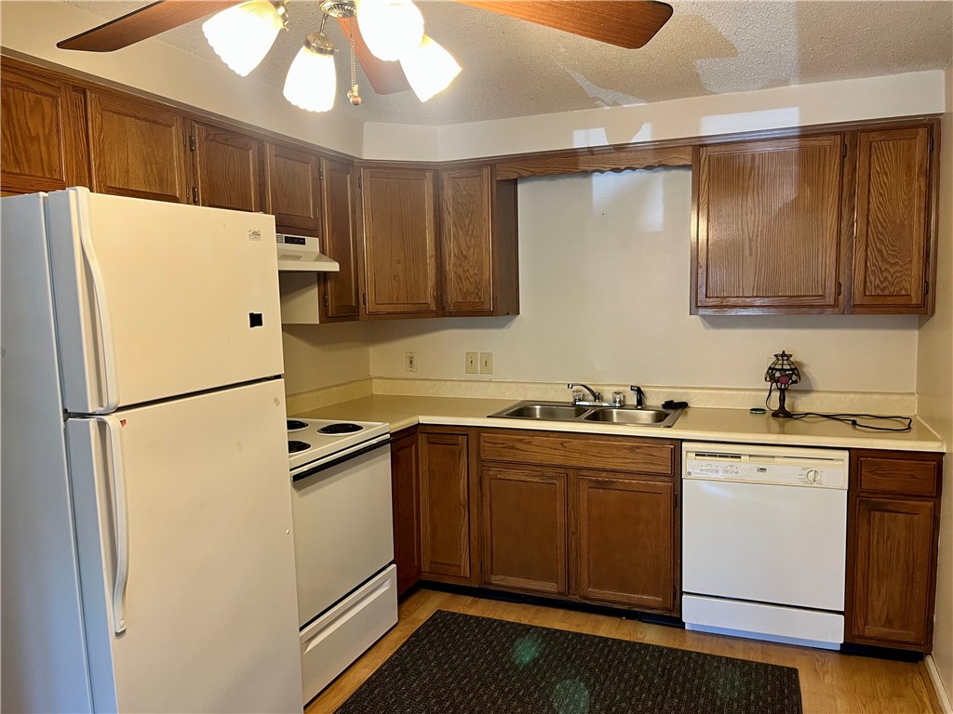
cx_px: 476
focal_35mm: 26
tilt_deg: -5.1
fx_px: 716
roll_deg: +1.1
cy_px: 357
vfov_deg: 53.1
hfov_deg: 67.3
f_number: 1.6
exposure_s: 1/60
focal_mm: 5.1
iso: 125
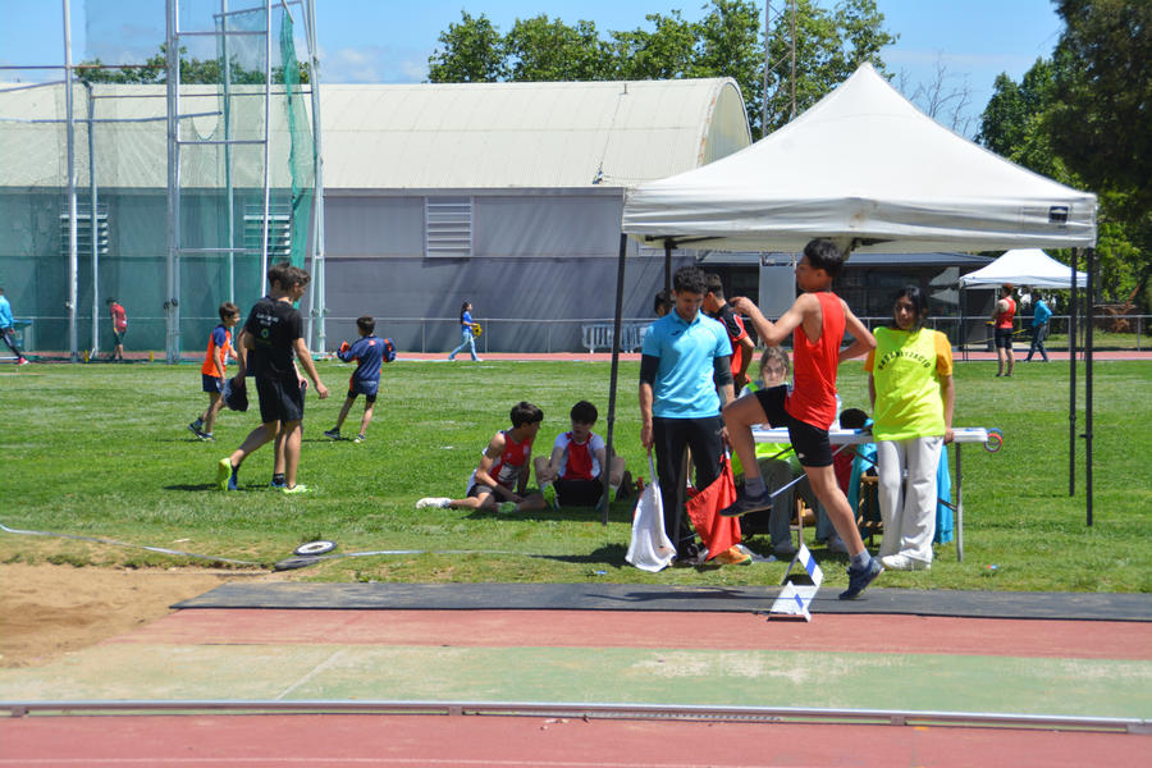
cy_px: 384
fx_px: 2976
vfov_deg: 14.7
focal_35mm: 93
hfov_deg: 21.9
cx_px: 576
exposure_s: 1/1600
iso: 400
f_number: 7.1
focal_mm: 62
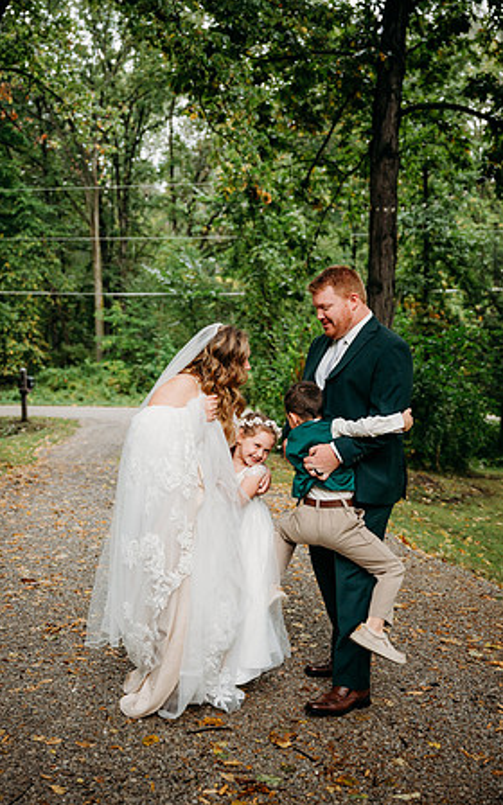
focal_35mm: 42
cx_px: 237
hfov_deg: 30.5
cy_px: 402
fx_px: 921
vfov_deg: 47.2
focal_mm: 41
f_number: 3.2
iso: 200
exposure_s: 1/500
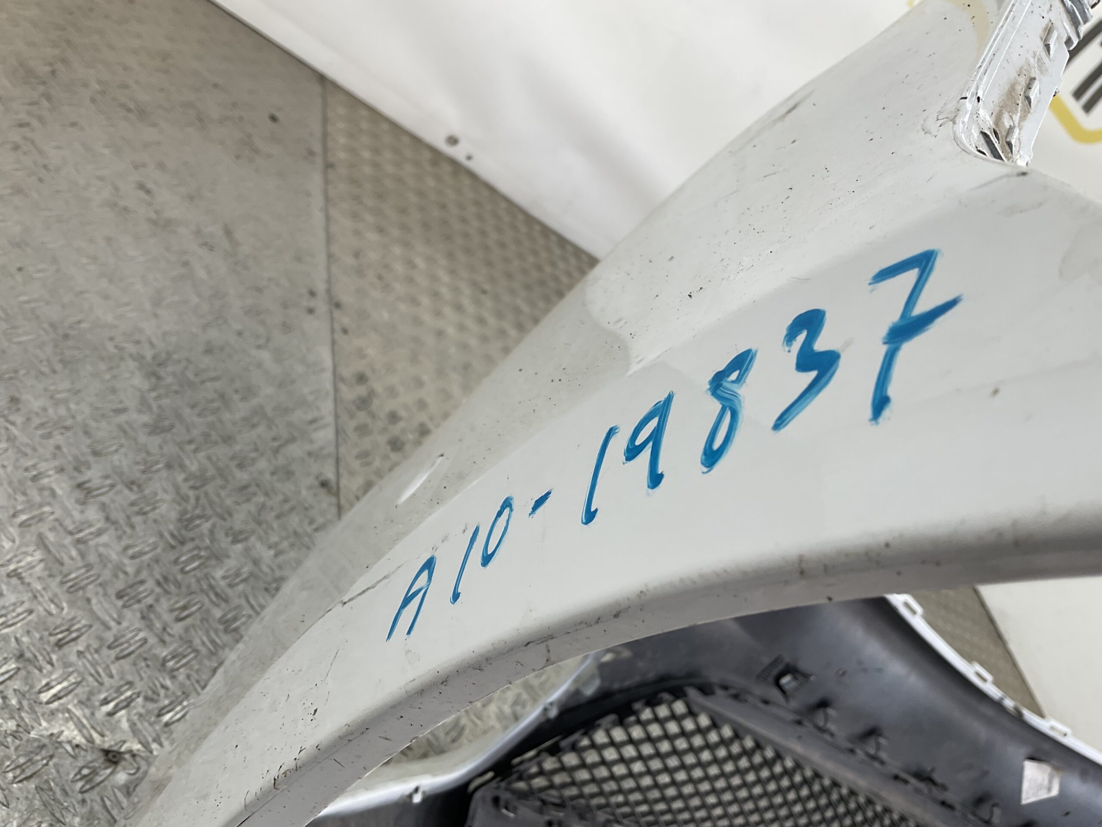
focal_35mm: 29
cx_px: 551
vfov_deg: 48.2
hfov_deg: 61.7
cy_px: 414
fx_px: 923
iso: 16
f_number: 1.8
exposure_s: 1/130
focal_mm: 3
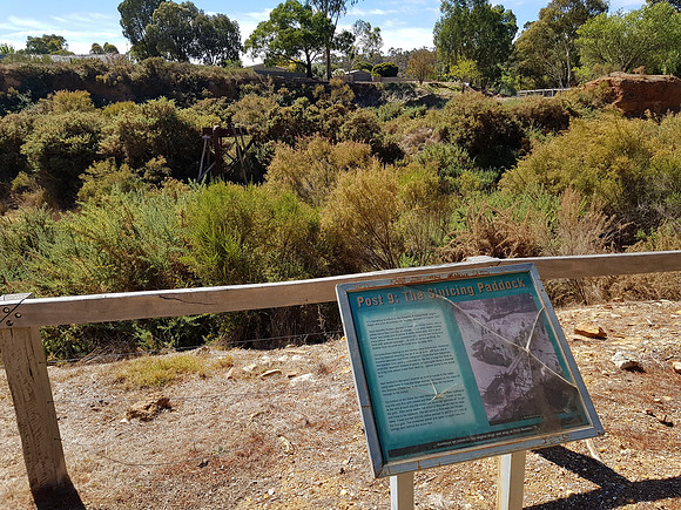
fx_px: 511
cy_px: 255
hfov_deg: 67.3
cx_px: 340
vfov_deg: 53.1
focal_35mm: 26
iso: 40
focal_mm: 4.2
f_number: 1.7
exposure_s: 1/1360
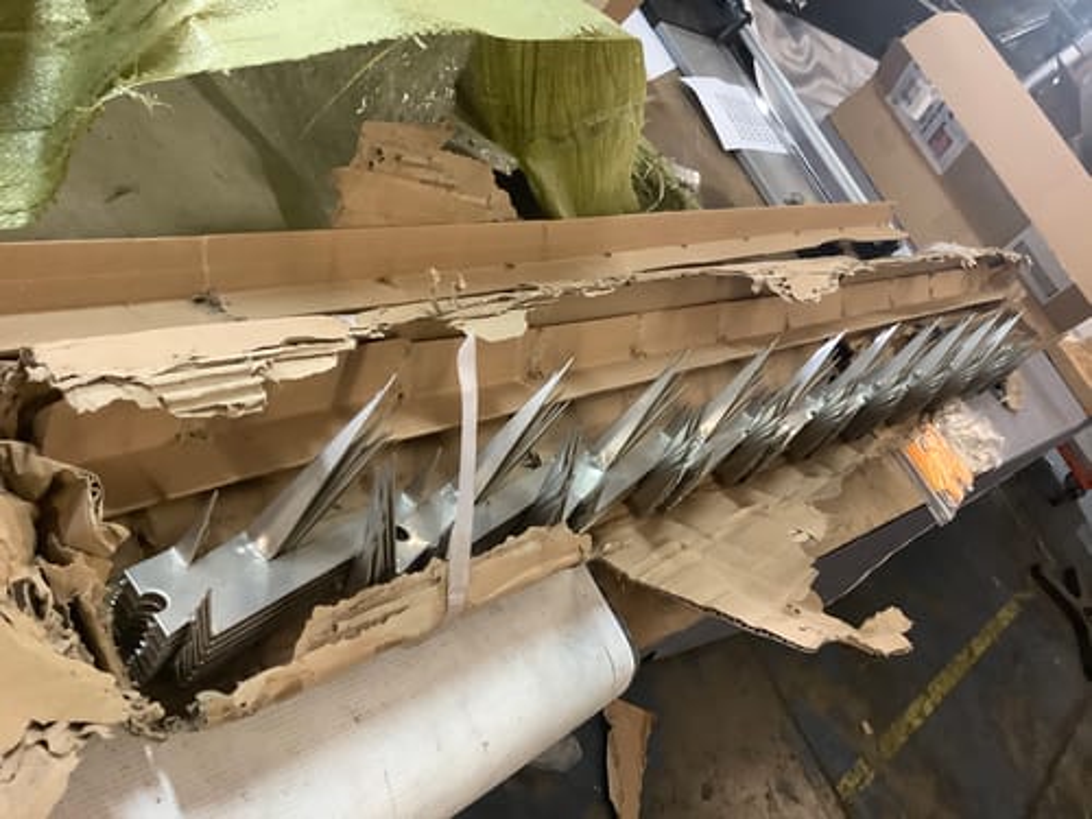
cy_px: 410
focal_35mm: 31
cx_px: 546
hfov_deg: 58.4
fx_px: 978
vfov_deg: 45.4
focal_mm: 3.3
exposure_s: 1/33
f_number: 2.4
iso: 250
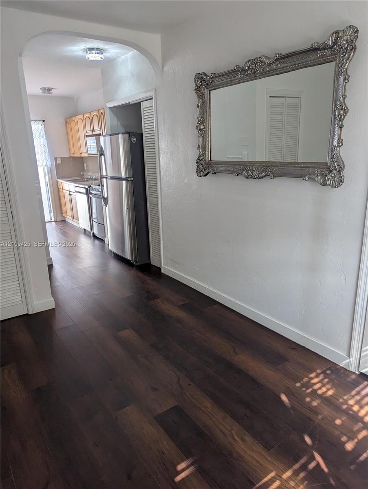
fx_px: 339
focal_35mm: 24
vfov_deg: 71.5
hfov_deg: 56.9
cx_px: 184
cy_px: 244
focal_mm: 6.81
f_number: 1.85
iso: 149
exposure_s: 1/295
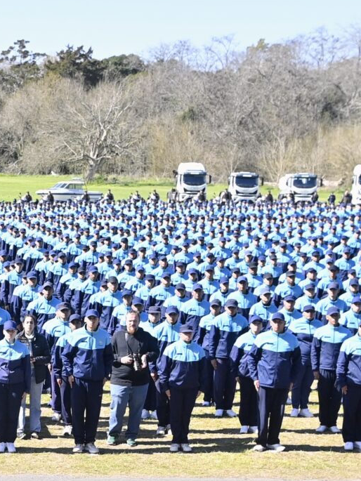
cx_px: -110
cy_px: 437
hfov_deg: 14.6
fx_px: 1348
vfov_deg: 19.8
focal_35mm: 97
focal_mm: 27
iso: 320
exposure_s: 1/1250
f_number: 4.5
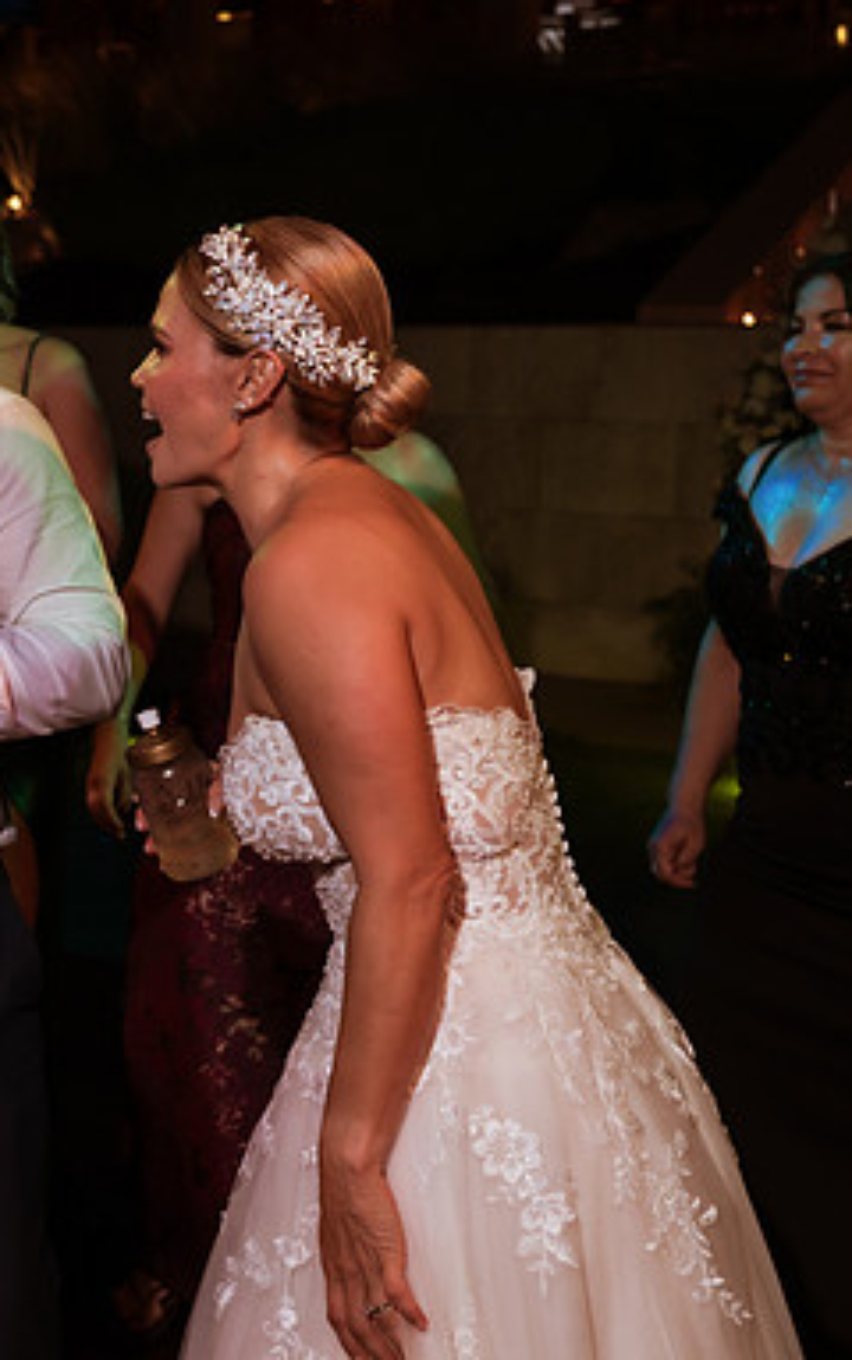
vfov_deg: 33.9
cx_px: -126
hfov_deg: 20.5
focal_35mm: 60
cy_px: 605
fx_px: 2225
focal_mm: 35
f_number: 5.6
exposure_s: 1/100
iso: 1600
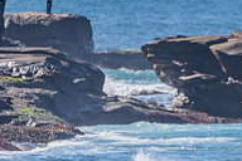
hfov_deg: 1.1
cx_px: 310
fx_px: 12449
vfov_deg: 0.7
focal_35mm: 1852
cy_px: 181
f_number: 5.6
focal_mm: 500
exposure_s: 1/4000
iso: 220
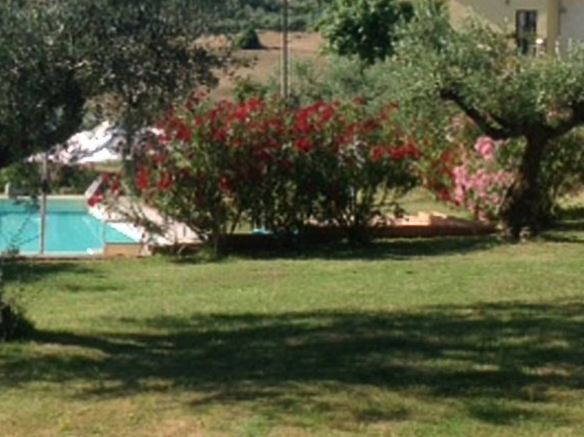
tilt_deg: +0.6
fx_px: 1432
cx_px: 194
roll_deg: -4.0
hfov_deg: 23.0
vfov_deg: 17.1
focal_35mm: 85
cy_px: 71
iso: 50
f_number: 2.4
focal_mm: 4.28
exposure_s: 1/1259
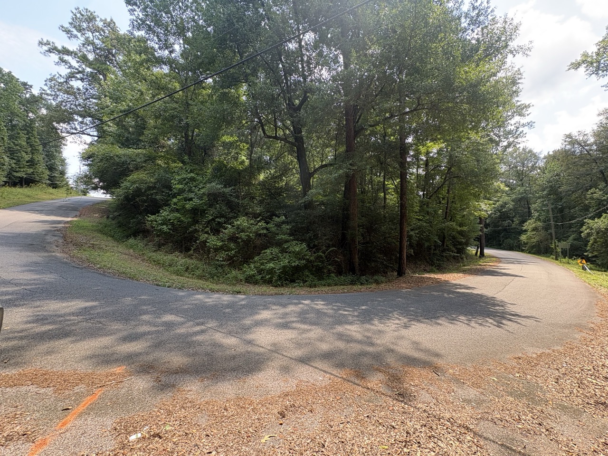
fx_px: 246
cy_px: 228
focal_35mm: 14
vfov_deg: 85.7
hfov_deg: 102.1
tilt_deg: +0.8
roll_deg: +0.0
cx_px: 304
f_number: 2.2
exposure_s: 1/99
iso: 64
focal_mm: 2.22
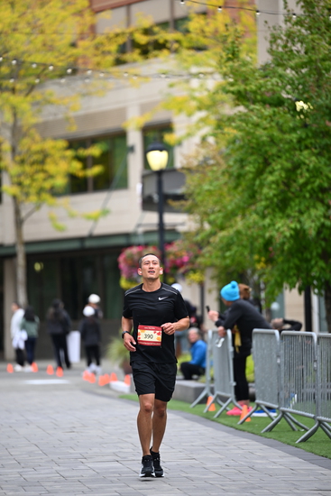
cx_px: 166
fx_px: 2756
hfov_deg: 6.9
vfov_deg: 10.3
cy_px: 248
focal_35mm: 200
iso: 640
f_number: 2.8
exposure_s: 1/2000
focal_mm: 200
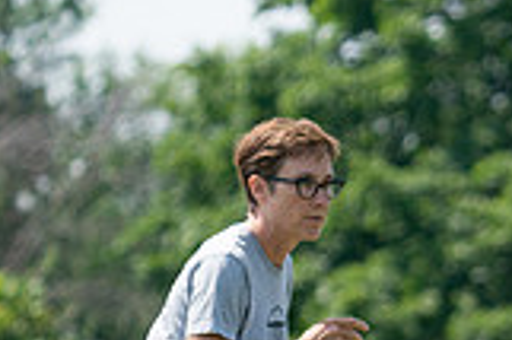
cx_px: 868
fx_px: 13739
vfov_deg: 1.4
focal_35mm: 967
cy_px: 475
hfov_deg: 2.1
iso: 1250
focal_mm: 268
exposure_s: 1/4000
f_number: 5.6
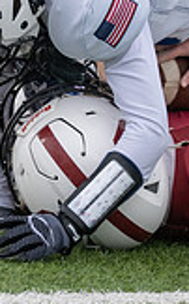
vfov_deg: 2.9
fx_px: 5928
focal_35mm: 718
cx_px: 67
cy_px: 72
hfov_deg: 1.8
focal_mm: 140
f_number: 3.5
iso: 250
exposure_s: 1/1250
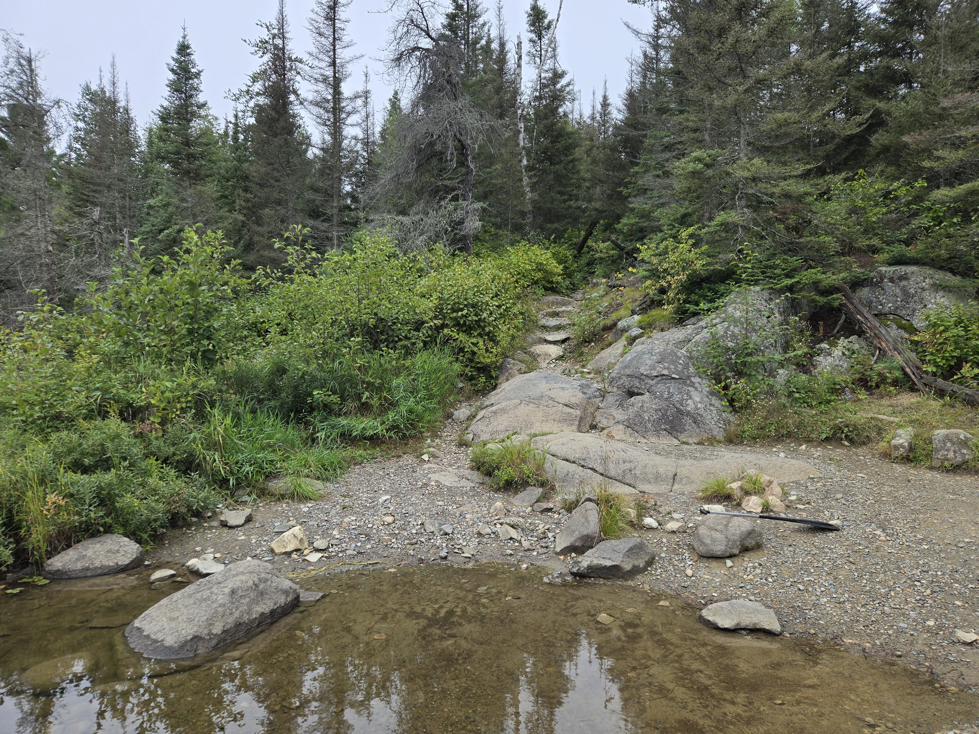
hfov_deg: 73.9
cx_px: 490
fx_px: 650
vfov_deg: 58.9
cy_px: 367
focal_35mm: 23
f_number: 1.8
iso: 25
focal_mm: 5.4
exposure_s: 1/475
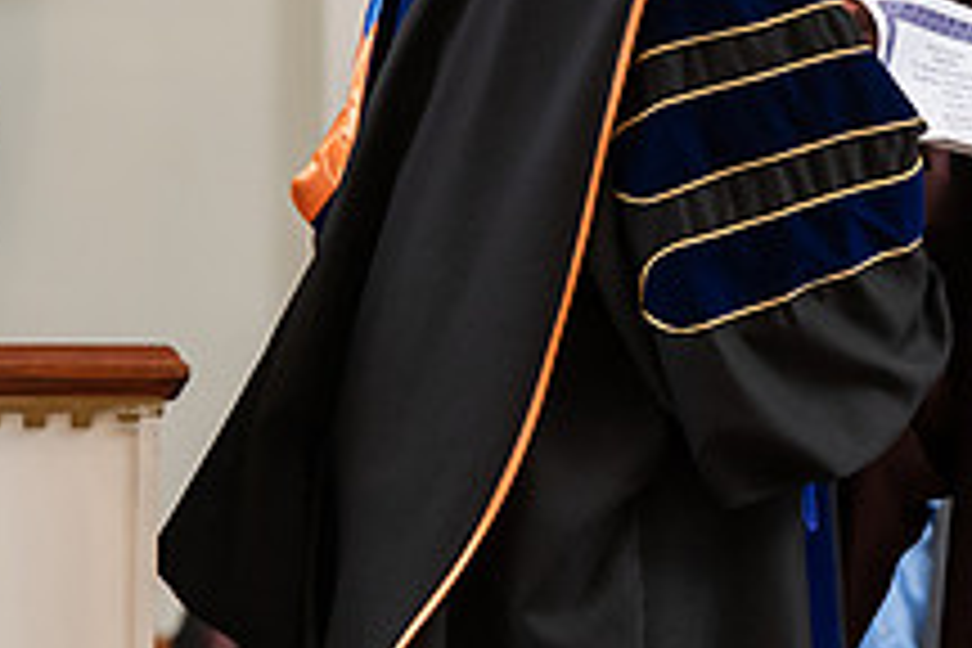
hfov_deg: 5.1
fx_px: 10853
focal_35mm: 402
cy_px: 119
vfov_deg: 3.4
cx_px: 945
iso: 1250
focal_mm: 150
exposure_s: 1/160
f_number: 4
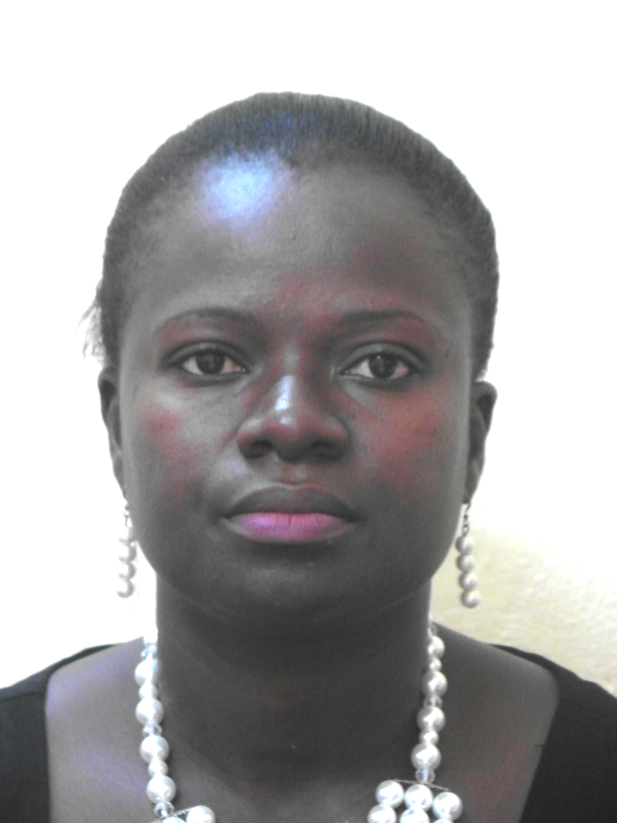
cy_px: 412
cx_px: 308
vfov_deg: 11.4
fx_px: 4111
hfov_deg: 8.6
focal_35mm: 173
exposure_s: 1/10
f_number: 4.5
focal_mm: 30.8
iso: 800
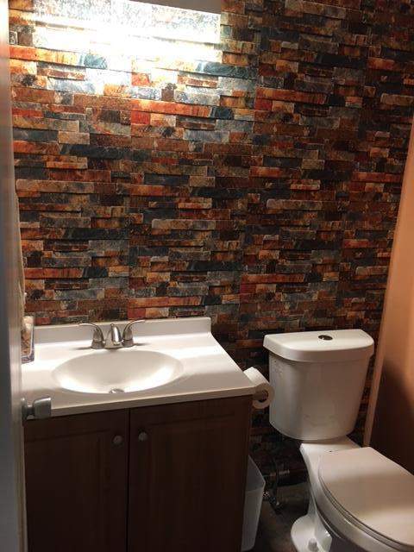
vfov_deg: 61.7
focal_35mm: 29
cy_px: 276
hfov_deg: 48.2
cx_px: 207
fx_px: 462
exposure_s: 1/30
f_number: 2.2
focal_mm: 4.15
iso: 40
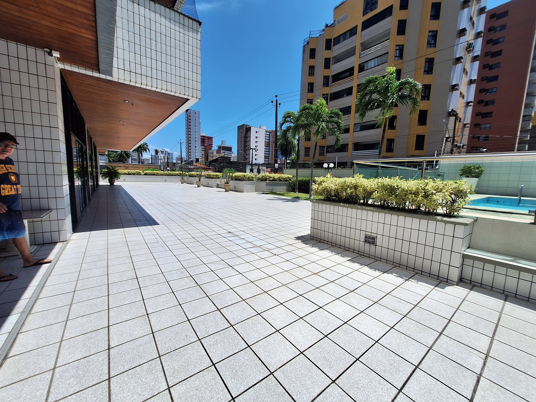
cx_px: 268
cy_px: 201
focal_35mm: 13
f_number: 2.2
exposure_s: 1/2283
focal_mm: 1.74
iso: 40
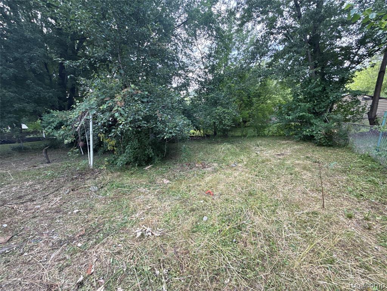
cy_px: 146
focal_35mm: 14
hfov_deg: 102.1
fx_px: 157
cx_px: 194
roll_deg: +3.4
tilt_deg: -7.8
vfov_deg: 85.7
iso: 64
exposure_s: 1/99
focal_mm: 2.22
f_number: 2.2
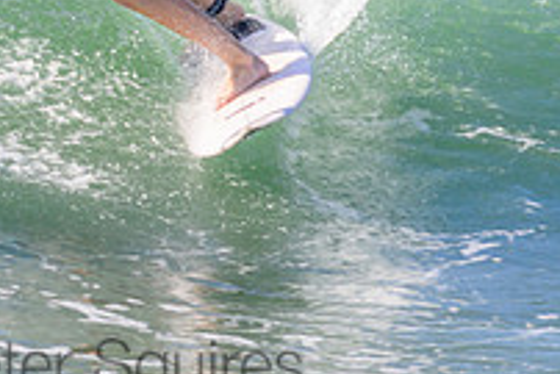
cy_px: -96
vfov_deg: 0.6
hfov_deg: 0.9
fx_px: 35818
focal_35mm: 2301
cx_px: 89
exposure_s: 1/400
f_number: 11
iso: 280
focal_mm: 800
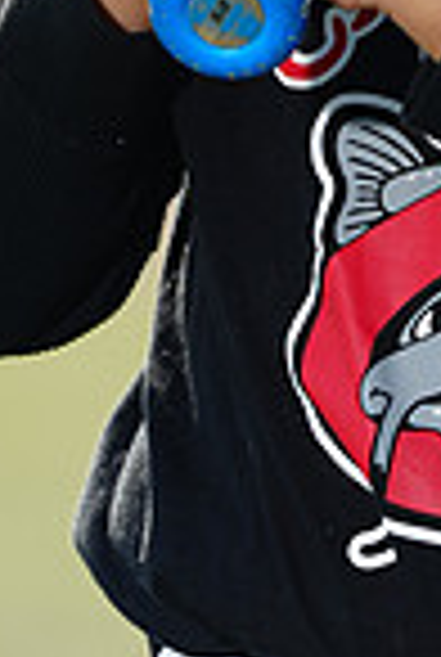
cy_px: -306
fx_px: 14483
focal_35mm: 792
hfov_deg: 1.7
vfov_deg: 2.6
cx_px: 457
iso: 50
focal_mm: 200
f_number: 4.5
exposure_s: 1/250
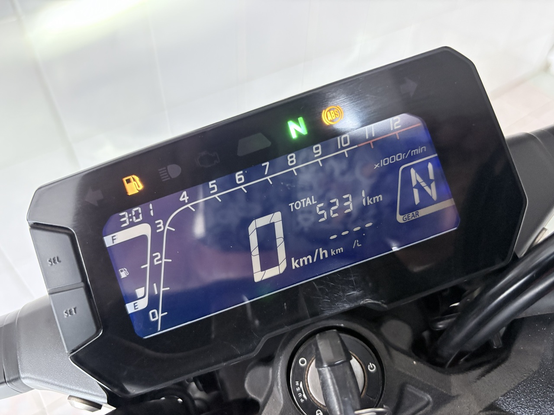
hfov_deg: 67.3
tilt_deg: -46.7
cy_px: 208
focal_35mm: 26
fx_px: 416
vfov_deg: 53.1
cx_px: 277
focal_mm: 5.96
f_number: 1.6
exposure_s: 1/57
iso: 250
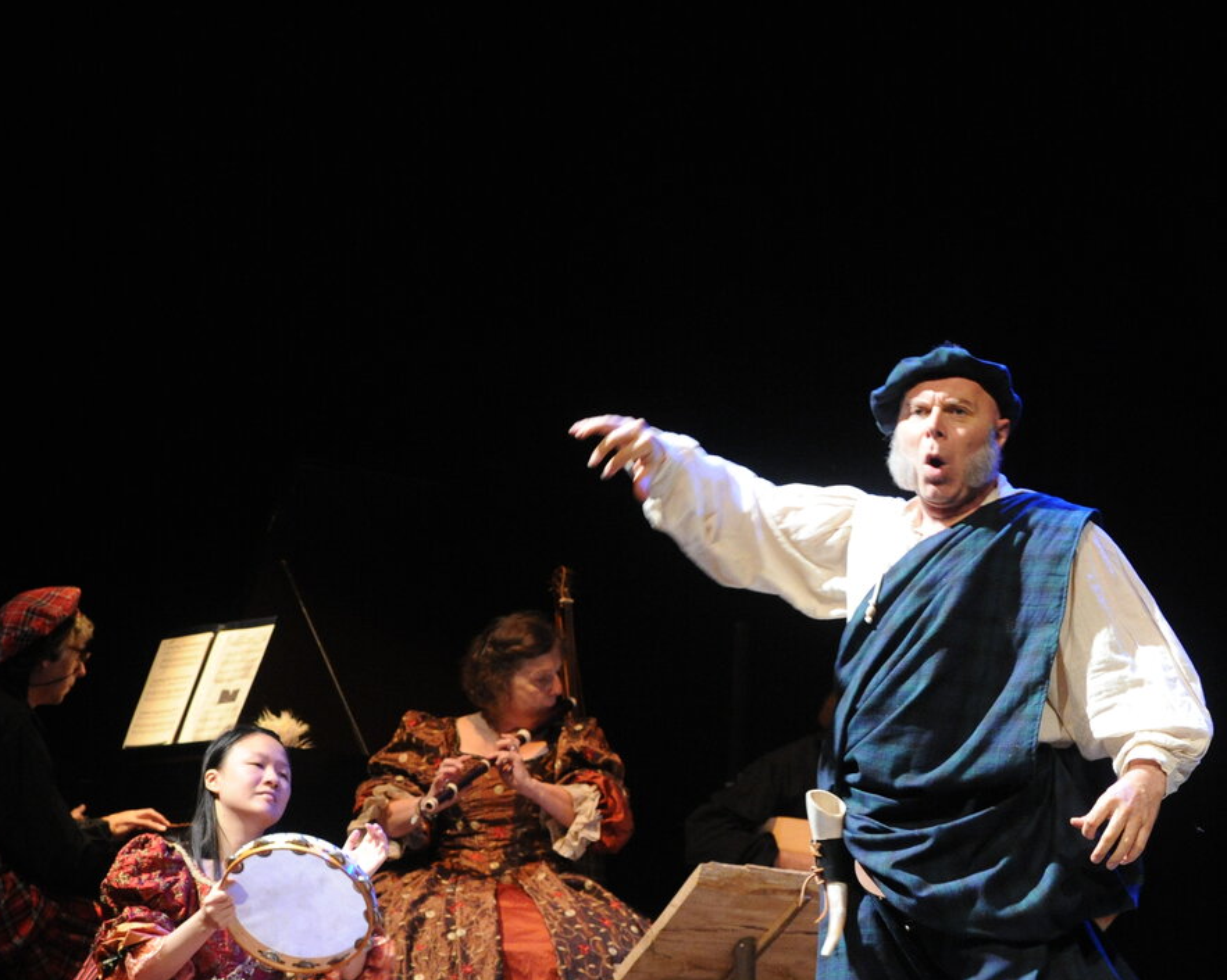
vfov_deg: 12.9
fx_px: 4320
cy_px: 735
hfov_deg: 16.1
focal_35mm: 119
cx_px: 806
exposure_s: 1/100
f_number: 3.5
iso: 6400
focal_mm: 70
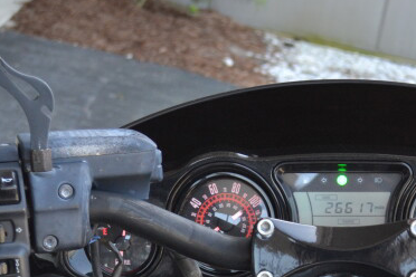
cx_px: 347
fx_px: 1791
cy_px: 404
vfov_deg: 8.7
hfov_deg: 13.2
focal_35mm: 155
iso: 360
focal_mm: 32
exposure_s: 1/125
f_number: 5.6
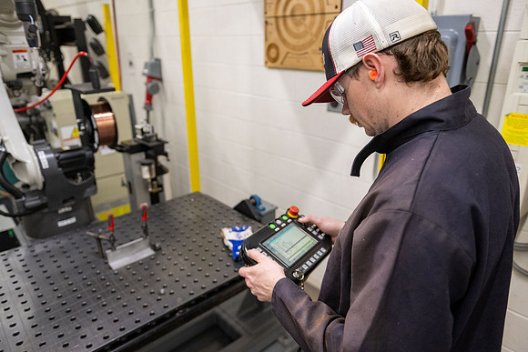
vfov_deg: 49.6
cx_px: 264
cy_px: 176
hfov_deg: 69.4
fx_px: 381
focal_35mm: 26
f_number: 2.8
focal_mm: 26
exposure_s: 1/640
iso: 2500
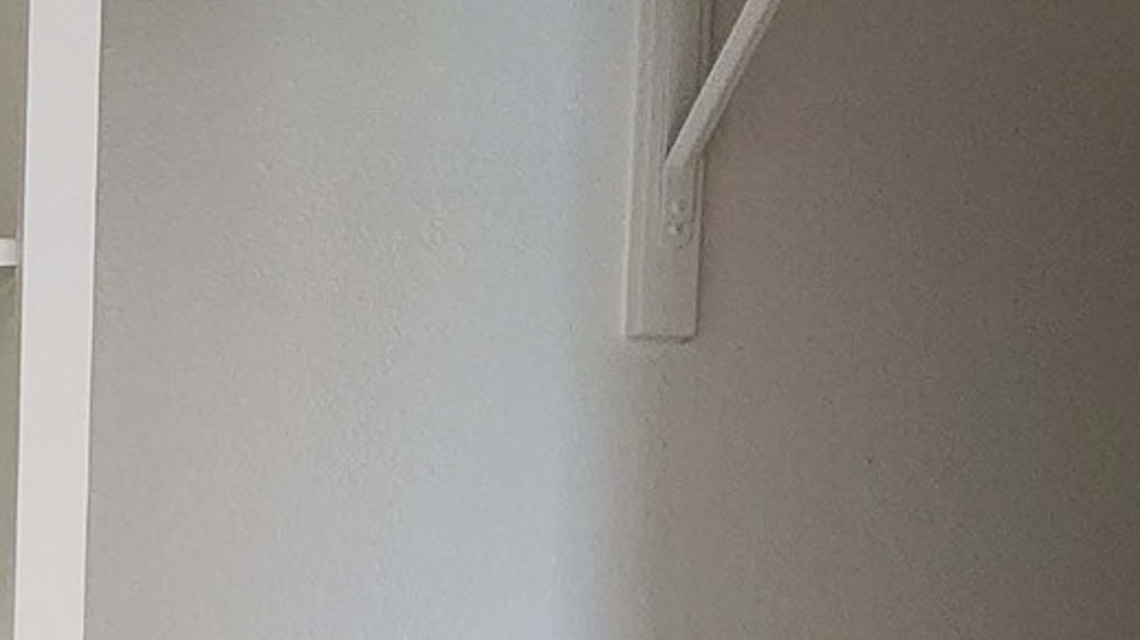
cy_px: 794
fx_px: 1692
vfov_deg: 19.9
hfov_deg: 28.3
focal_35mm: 56
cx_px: -453
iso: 320
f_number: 2.2
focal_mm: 2.2
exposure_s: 1/60
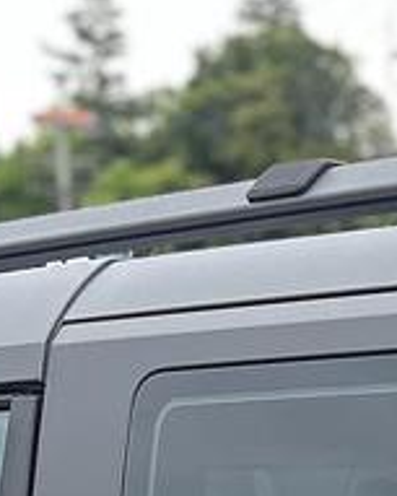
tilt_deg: -13.4
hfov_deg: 9.0
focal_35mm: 170
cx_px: 503
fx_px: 2495
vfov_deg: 10.1
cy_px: 1150
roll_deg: +2.2
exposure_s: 1/810
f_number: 1.6
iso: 50
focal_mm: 5.96
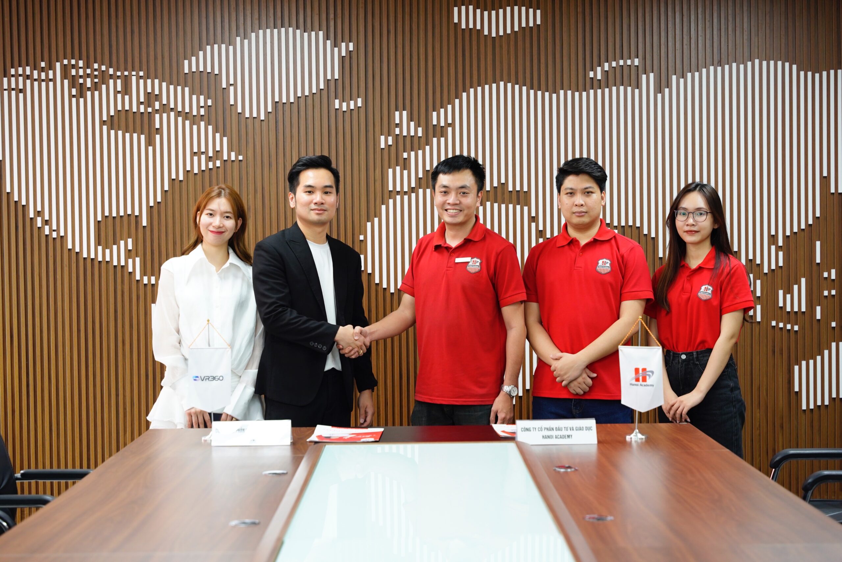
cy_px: 281
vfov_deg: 19.5
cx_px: 421
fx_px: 1637
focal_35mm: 70
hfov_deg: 28.8
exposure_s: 1/125
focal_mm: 70
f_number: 4
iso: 1000
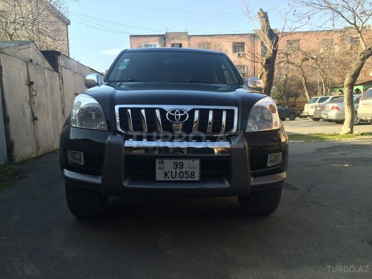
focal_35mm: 29
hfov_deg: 61.7
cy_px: 140
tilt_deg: -4.0
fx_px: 312
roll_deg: +3.0
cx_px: 186
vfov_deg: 48.2
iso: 32
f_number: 2.2
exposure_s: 1/483
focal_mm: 4.15
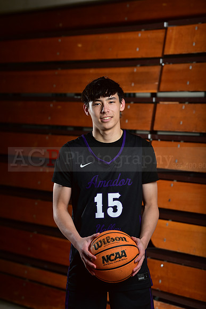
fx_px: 1458
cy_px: 154
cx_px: 103
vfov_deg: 12.1
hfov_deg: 8.1
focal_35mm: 170
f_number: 5.6
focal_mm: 170
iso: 320
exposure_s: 1/250
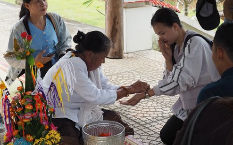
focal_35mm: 73
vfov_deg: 17.9
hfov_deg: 28.2
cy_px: 60
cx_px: 117
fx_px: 464
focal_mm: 34
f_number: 5.6
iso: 200
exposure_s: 1/80
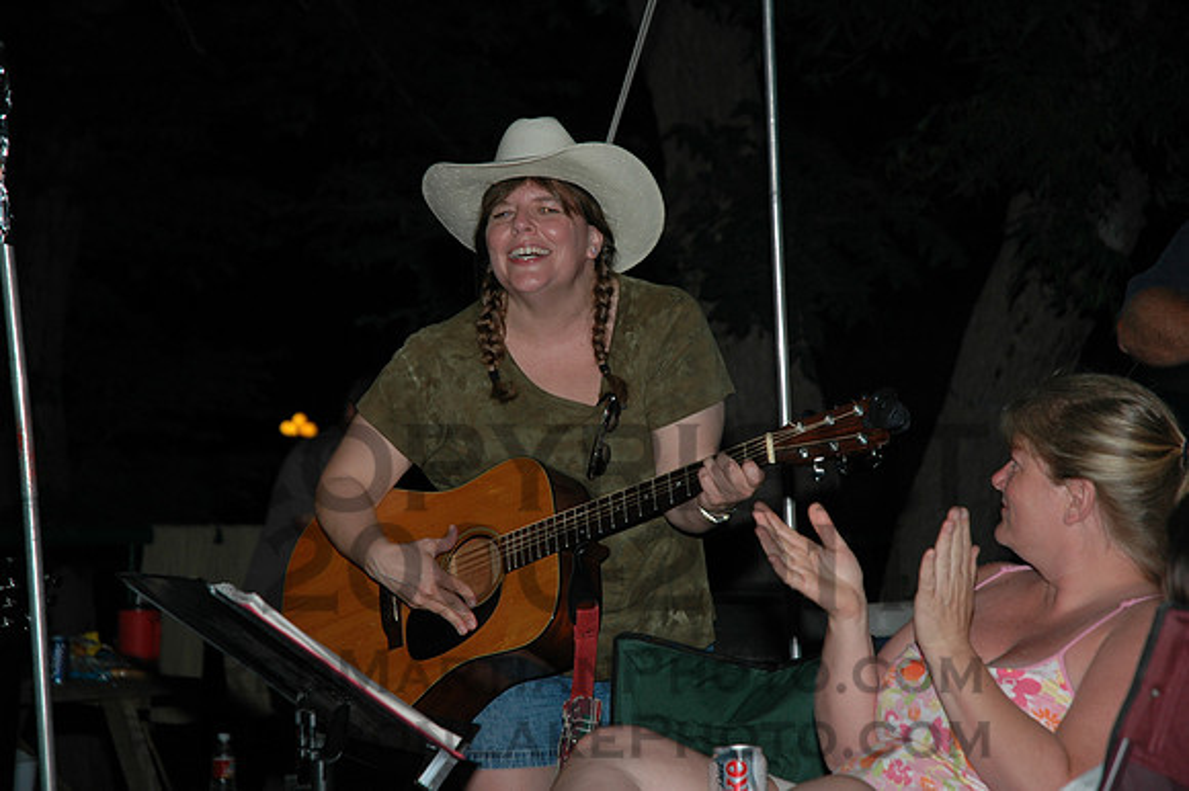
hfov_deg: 19.5
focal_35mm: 105
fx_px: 3466
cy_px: 396
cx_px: 594
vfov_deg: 13.0
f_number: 4.5
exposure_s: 1/60
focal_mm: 70
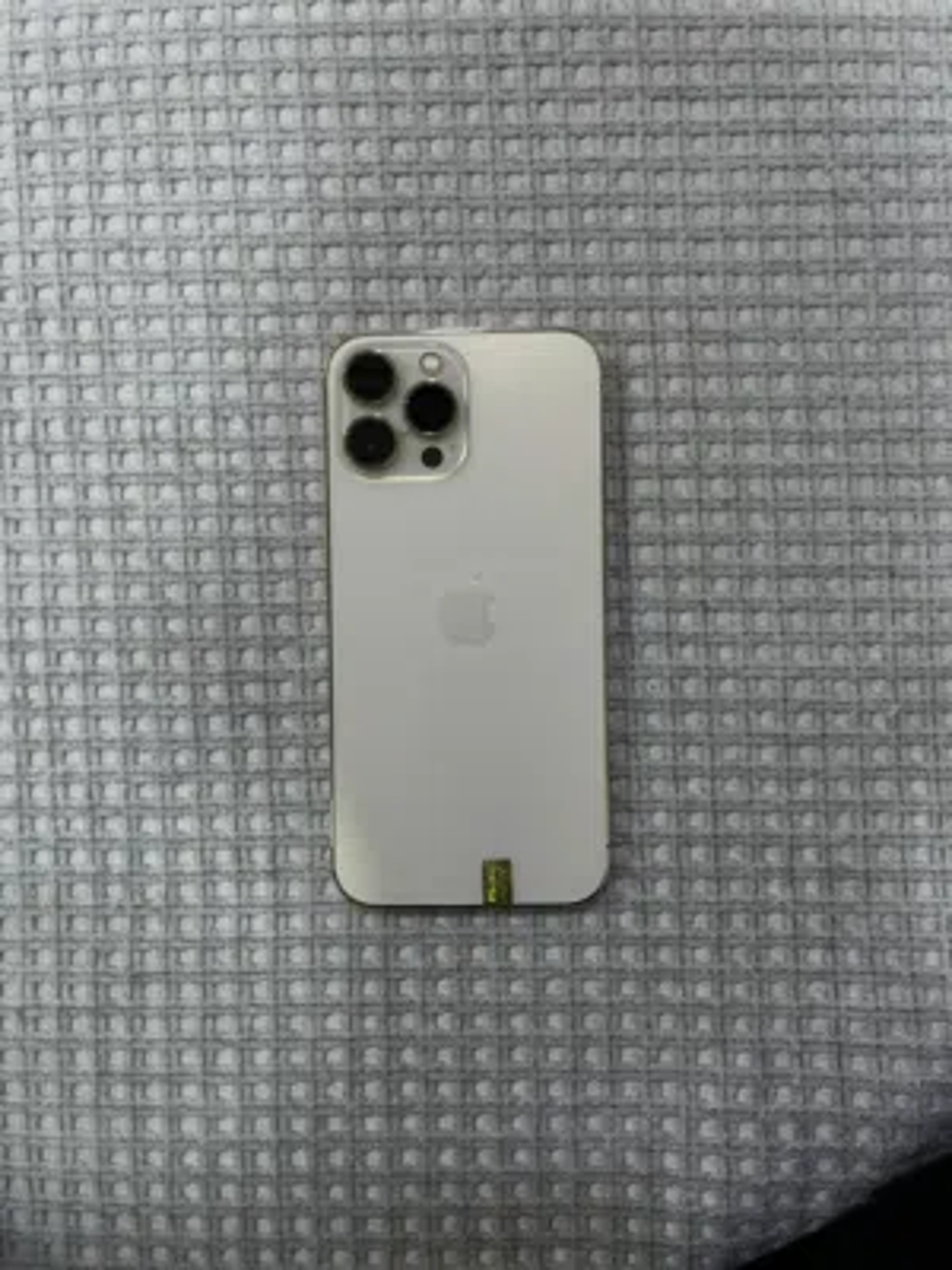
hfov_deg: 53.1
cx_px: 476
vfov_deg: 67.3
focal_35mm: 26
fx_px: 953
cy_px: 635
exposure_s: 1/60
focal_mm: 5.1
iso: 160
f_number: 1.6
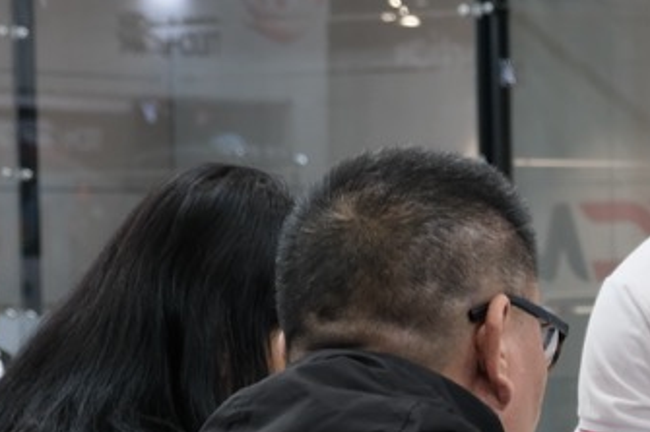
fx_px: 3519
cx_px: 875
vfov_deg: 7.0
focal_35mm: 195
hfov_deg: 10.3
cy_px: 466
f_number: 3.6
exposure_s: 1/105
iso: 500
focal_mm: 34.3
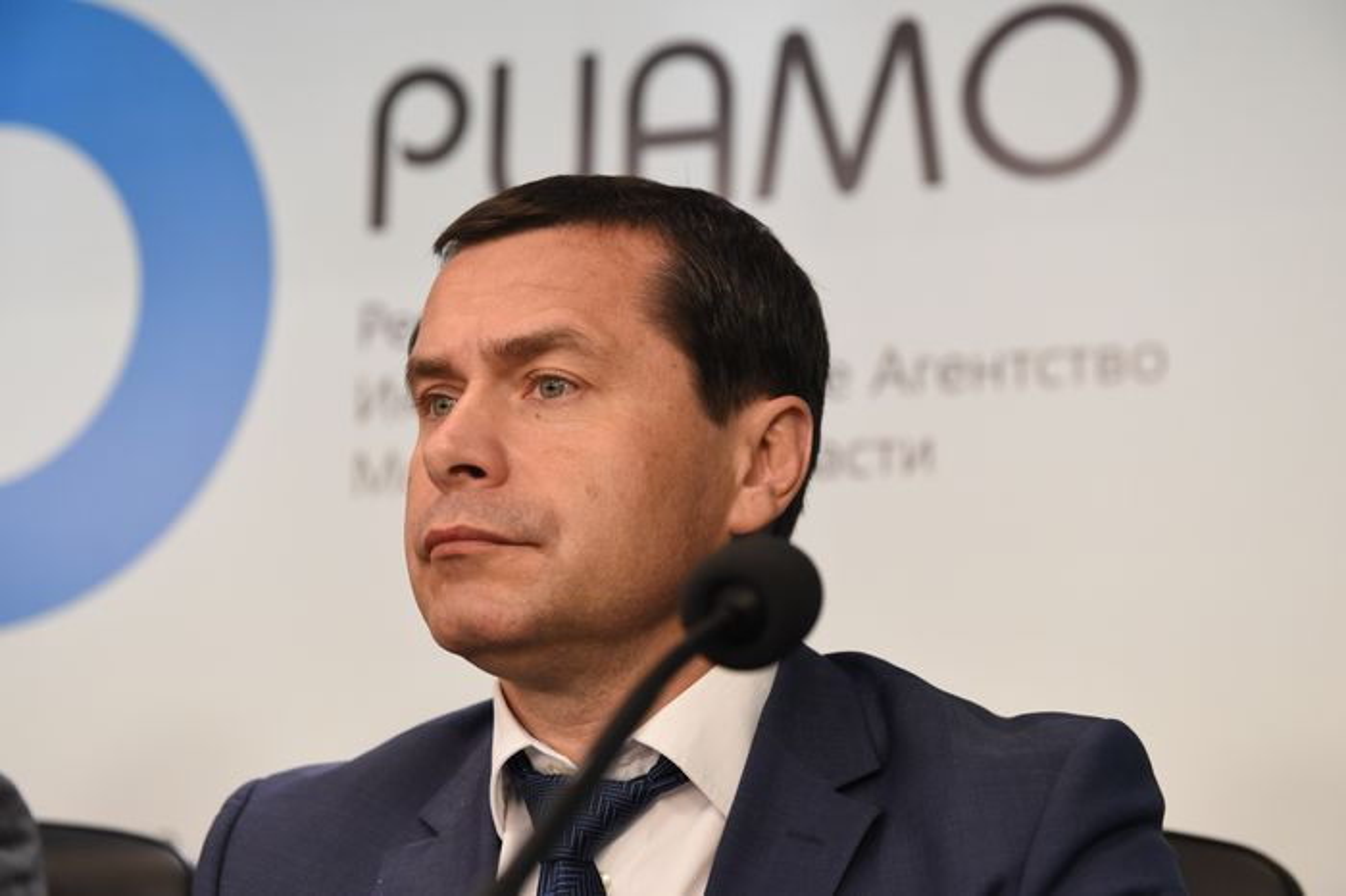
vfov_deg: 19.4
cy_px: 448
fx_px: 2616
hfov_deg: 28.9
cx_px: 673
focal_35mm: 70
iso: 3200
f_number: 4.5
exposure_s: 1/320
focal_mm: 70
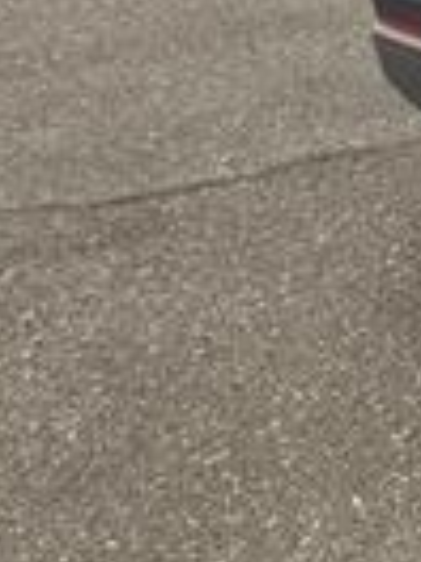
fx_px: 1605
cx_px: 1016
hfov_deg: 12.0
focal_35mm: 99
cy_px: -89
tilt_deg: -13.7
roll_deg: -0.8
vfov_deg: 18.9
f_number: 1.6
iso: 32
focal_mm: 4.2
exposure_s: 1/556
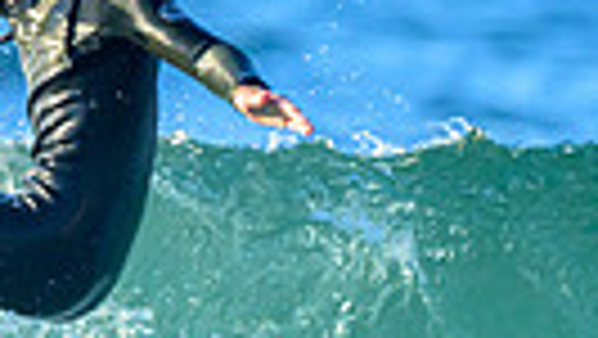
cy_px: 689
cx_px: 60
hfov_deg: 0.5
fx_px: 69002
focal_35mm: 4349
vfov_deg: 0.3
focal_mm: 800
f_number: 6.3
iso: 1250
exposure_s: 1/2000
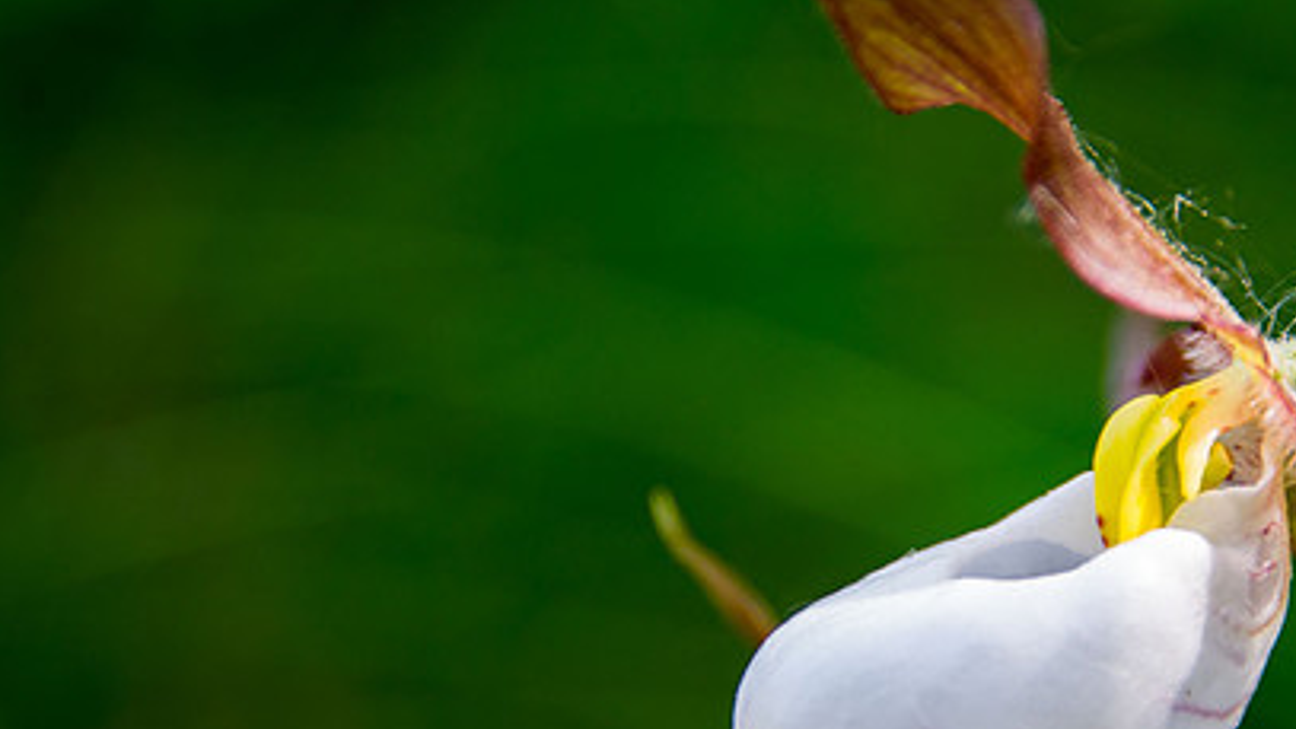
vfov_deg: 2.0
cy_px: 540
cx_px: 861
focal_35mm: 599
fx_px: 20586
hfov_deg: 3.6
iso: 200
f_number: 5.6
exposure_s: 1/50
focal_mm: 300
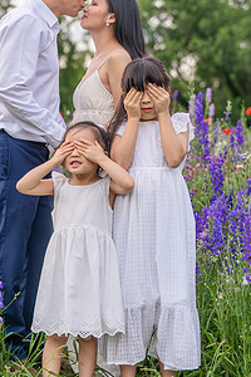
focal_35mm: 105
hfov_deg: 13.0
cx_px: 105
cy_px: 161
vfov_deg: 19.4
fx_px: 1098
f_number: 3.5
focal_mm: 70
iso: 250
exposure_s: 1/640
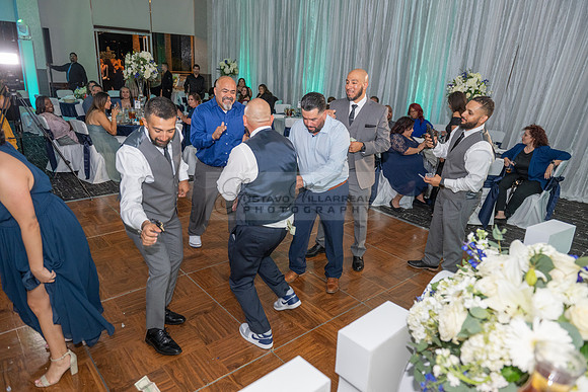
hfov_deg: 73.7
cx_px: 294
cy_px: 196
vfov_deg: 53.2
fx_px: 392
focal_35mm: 24
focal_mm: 24
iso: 1600
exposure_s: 1/160
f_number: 3.5
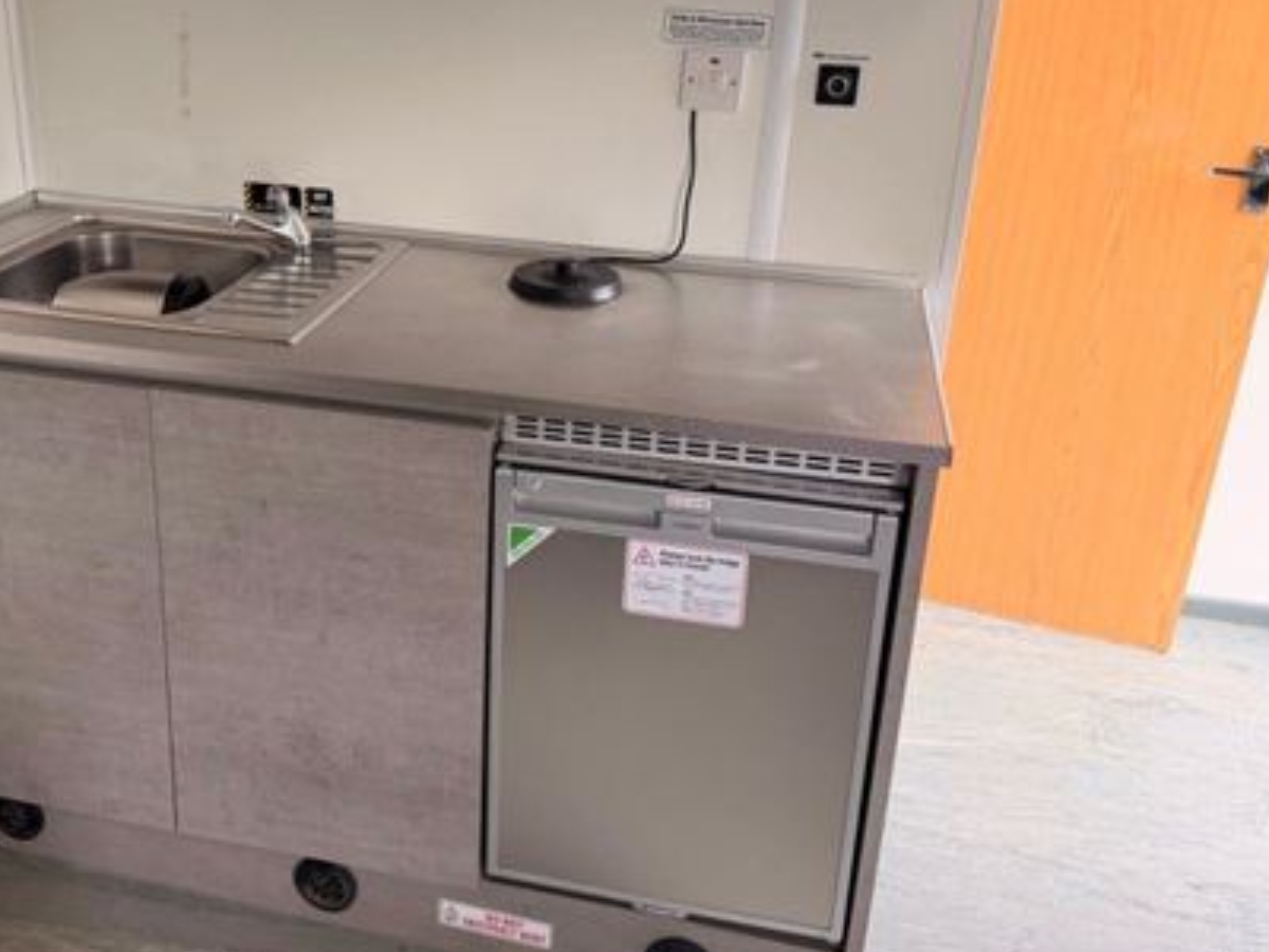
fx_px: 1320
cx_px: 482
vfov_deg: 39.5
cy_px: 393
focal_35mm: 36
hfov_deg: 50.9
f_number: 1.78
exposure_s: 1/172
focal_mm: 6.76
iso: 200
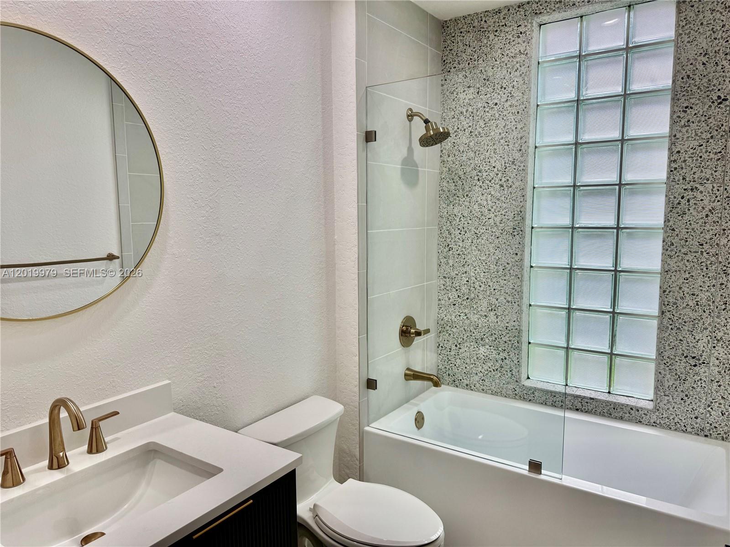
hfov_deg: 71.6
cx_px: 365
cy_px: 274
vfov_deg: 56.8
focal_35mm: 24
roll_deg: +0.5
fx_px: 506
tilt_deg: -7.9
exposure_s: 1/457
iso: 80
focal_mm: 6.76
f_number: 1.78
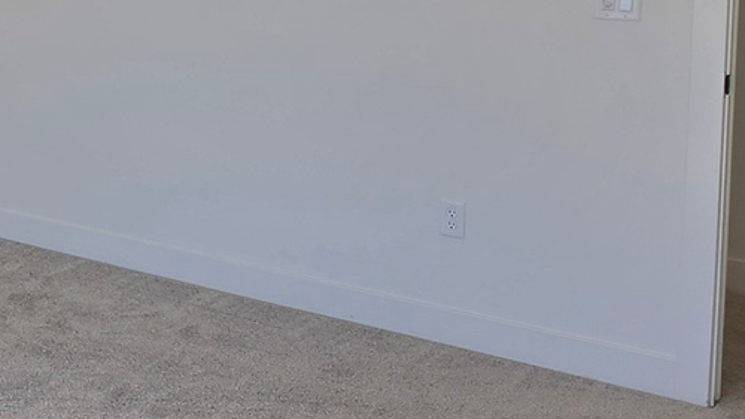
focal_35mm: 58
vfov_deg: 19.9
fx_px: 1146
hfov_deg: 29.9
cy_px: -27
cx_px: -185
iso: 16
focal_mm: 2.2
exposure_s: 1/120
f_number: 1.9
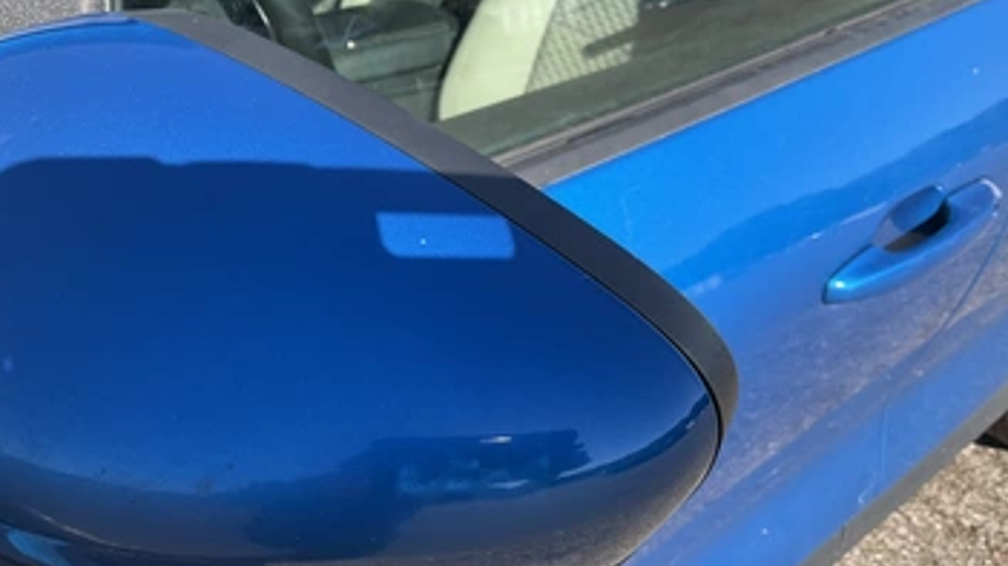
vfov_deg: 32.8
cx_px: 480
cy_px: 310
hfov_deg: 55.3
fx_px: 962
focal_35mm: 36
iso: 25
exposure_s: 1/504
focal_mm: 3
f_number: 1.8
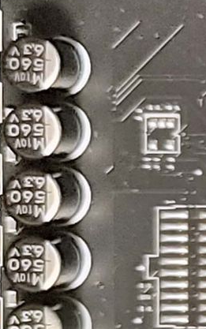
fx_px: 1400
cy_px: 180
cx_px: 797
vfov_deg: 13.4
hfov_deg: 6.8
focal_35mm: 156
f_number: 1.8
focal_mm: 6.7
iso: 640
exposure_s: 1/60
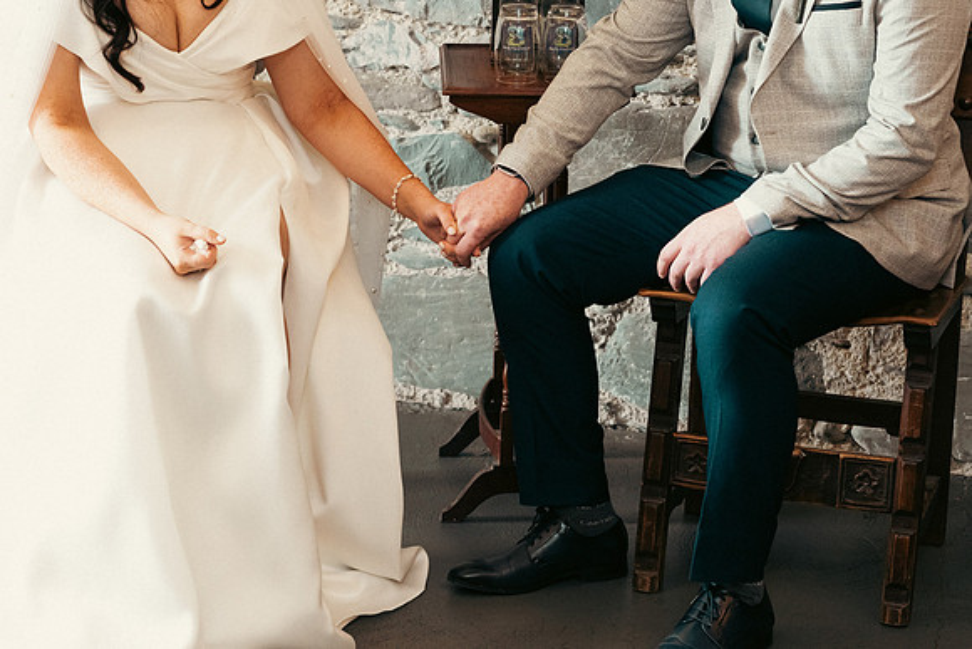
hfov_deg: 19.5
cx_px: 486
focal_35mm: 105
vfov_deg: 13.0
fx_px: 2836
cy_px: 324
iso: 2000
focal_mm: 70
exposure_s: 1/160
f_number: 3.5
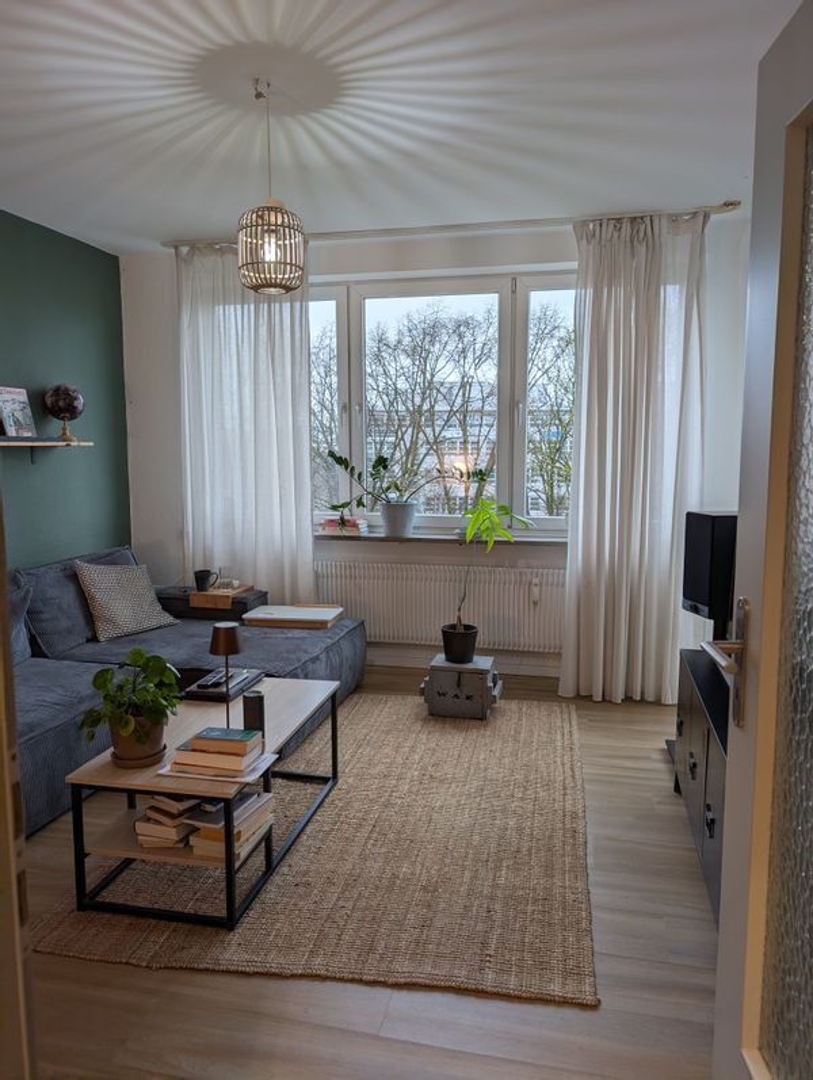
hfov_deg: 56.9
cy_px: 540
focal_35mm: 24
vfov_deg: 71.5
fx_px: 750
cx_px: 406
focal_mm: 6.9
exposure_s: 1/100
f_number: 1.68
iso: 36
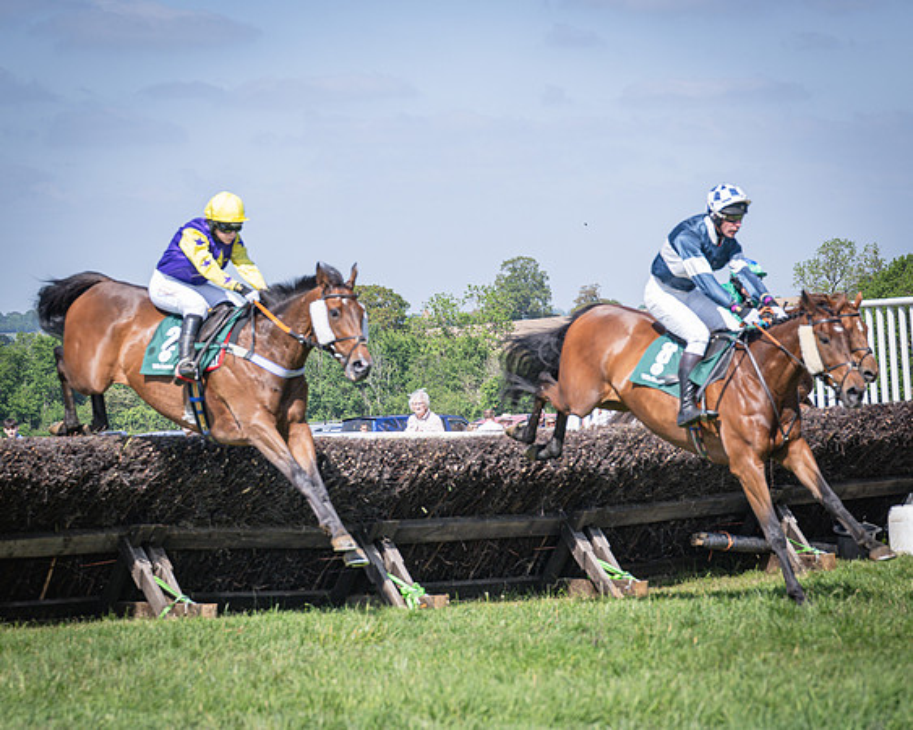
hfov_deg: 15.9
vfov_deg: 12.7
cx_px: 543
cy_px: 365
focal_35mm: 121
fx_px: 3268
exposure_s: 1/1600
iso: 200
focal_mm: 70
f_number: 4
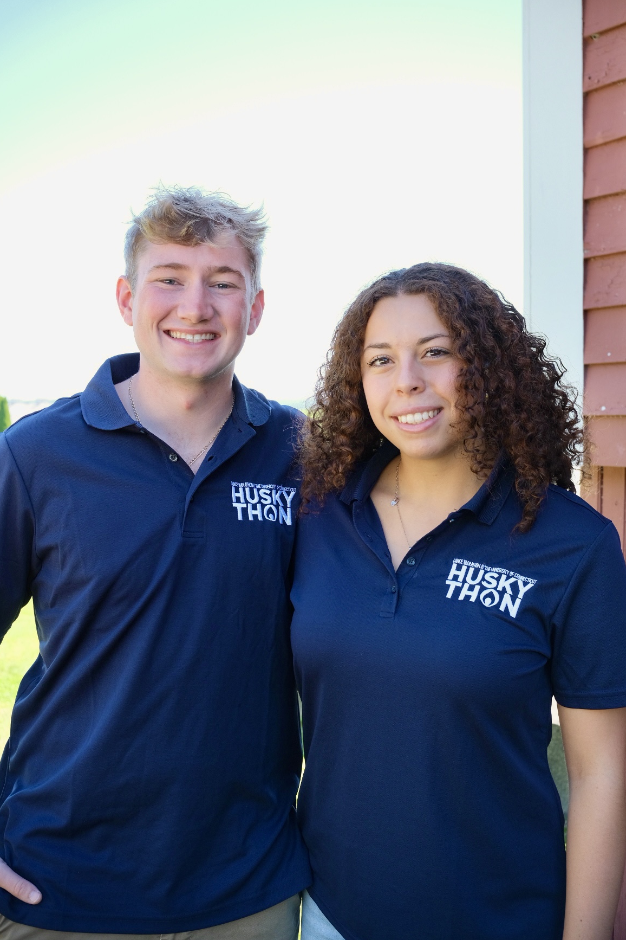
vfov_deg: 46.4
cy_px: 471
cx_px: 315
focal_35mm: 42
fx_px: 1095
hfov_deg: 31.9
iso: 320
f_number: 4.5
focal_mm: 27
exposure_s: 1/150
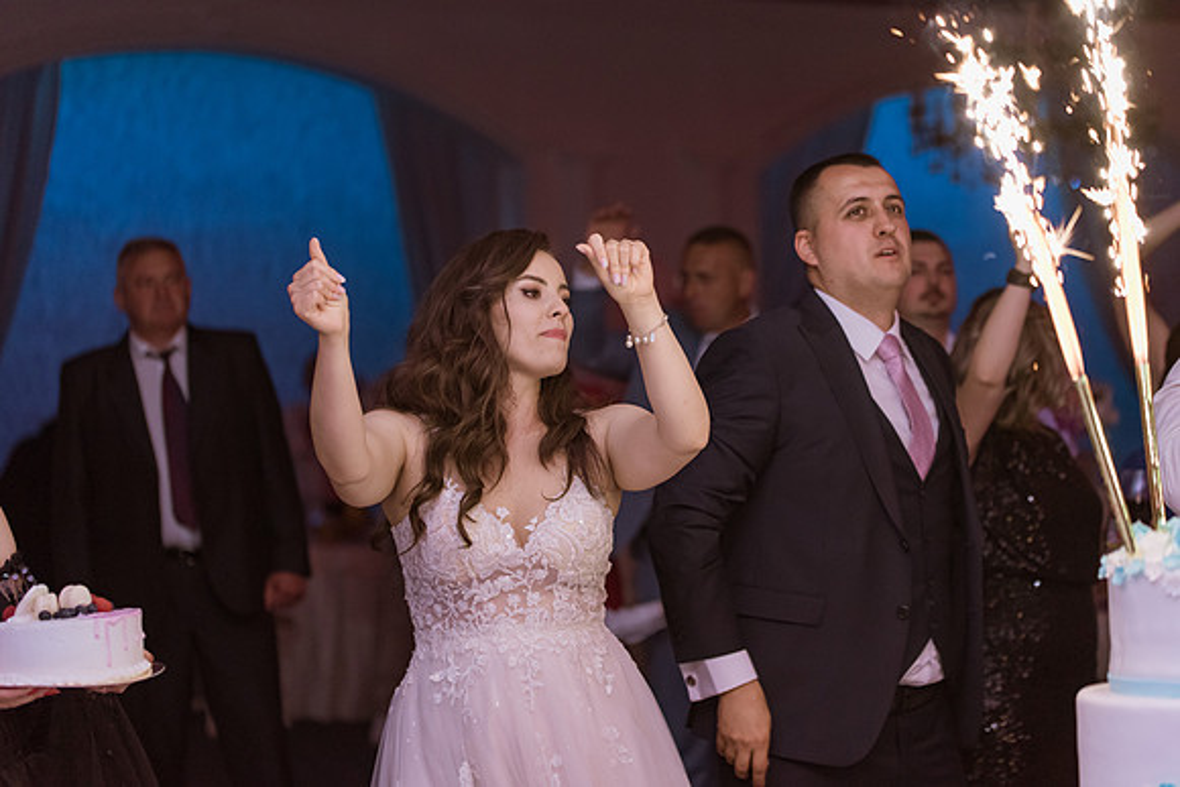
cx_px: 590
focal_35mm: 90
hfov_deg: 22.6
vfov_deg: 15.2
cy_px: 394
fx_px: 2951
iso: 2500
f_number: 3.2
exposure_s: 1/250
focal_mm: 90
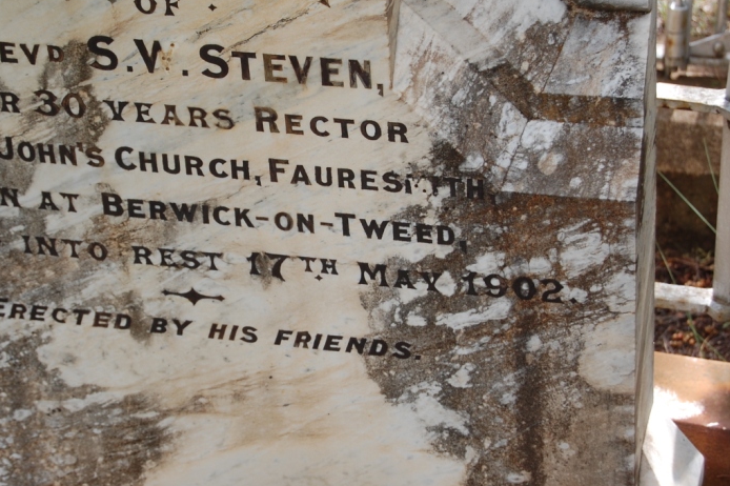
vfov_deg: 11.2
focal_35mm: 122
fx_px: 2467
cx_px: 265
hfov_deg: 16.8
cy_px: 227
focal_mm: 55
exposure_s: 1/125
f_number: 5.6
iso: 200
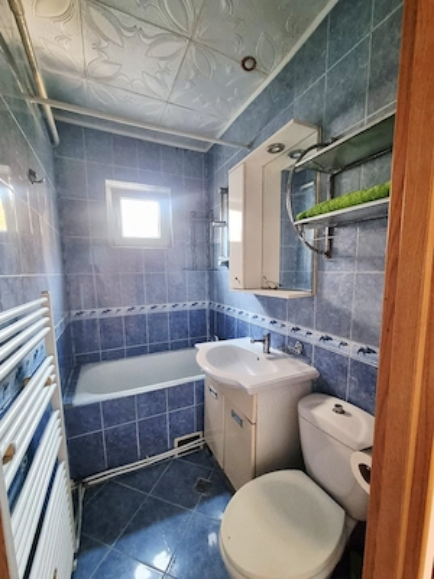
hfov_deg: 89.9
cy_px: 290
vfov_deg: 106.2
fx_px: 217
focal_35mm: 13
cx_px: 217
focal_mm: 2.2
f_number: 2.2
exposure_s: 1/33
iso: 640
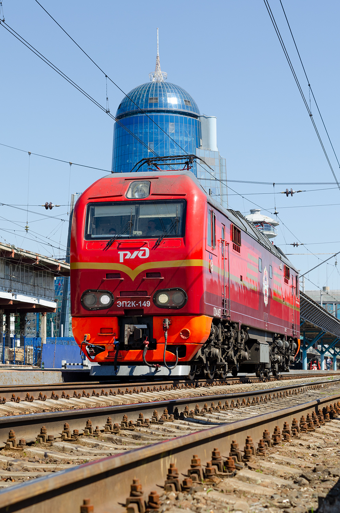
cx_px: 170
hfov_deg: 18.1
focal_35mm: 75
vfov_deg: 27.0
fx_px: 1067
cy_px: 256
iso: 125
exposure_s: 1/500
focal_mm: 50
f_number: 5.6
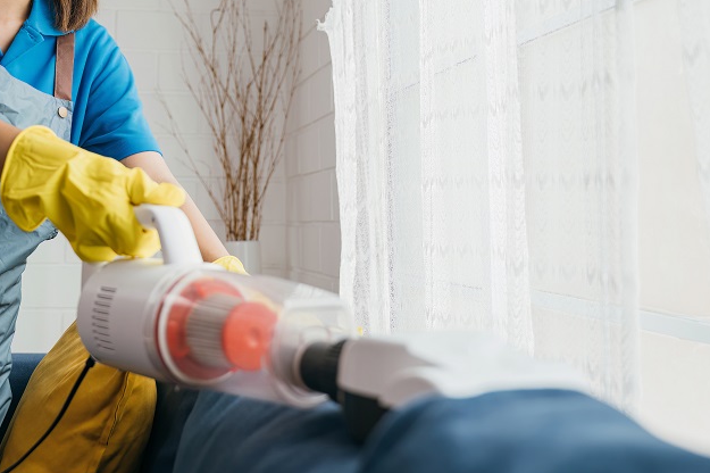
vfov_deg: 27.6
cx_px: 231
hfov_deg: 40.6
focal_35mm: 48
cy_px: 116
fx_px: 946
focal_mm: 30
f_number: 3.2
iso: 400
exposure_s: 1/400
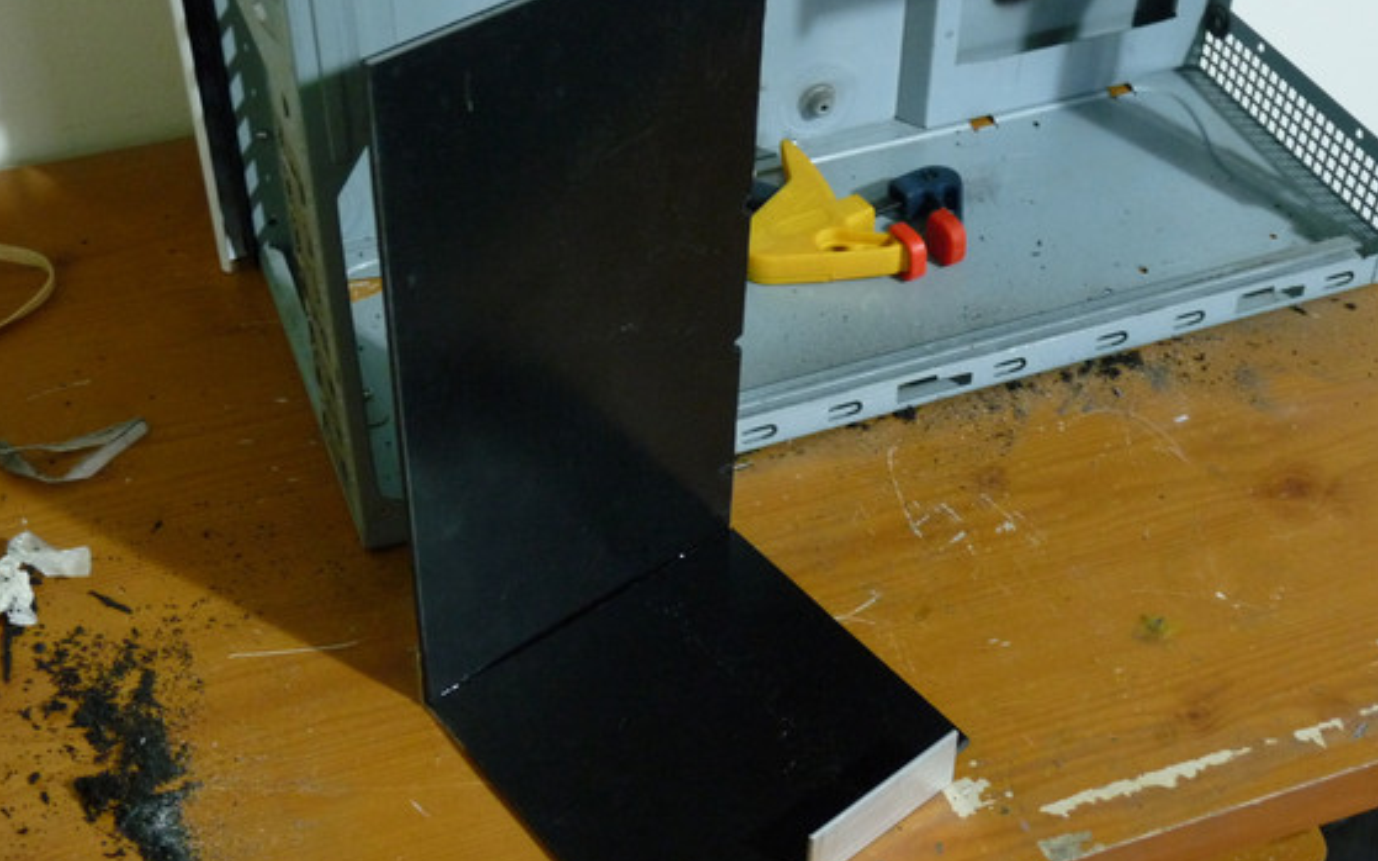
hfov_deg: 39.6
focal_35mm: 51
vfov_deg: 25.3
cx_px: 658
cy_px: 422
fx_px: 1915
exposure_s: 1/5
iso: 400
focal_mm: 7.4
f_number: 3
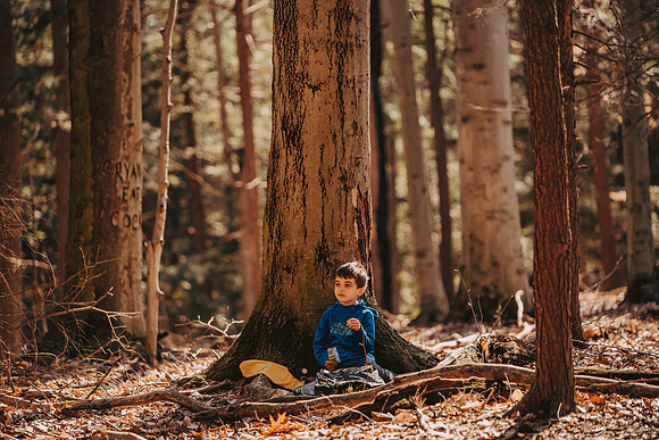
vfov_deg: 9.2
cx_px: 330
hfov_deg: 13.7
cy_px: 220
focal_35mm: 150
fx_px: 2746
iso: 250
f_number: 2.8
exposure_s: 1/400
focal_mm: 150
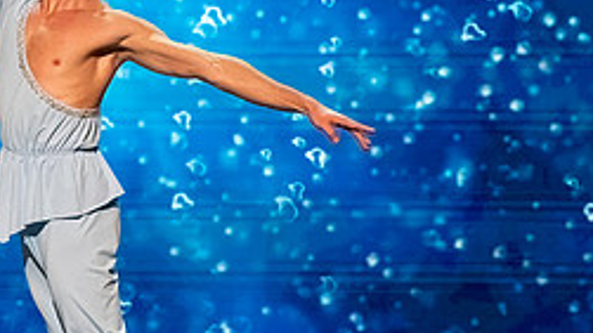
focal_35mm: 907
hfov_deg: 2.4
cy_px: 74
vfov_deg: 1.3
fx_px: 14257
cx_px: -10
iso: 6400
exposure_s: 1/400
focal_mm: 333
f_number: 5.6
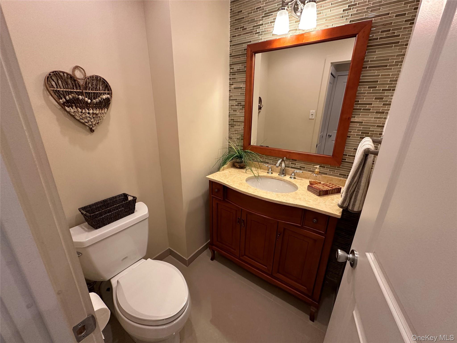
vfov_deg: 85.7
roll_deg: -0.1
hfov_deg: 102.1
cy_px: 172
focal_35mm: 14
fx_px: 185
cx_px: 228
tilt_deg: -18.6
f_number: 2.2
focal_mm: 2.22
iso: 320
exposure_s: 1/120
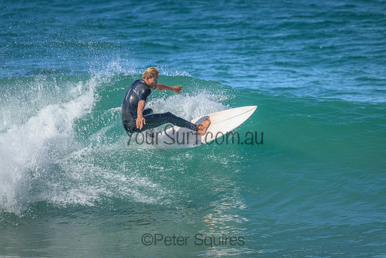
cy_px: 129
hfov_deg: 2.6
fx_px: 8579
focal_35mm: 800
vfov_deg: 1.7
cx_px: 193
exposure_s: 1/2000
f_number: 11
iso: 4500
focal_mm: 800
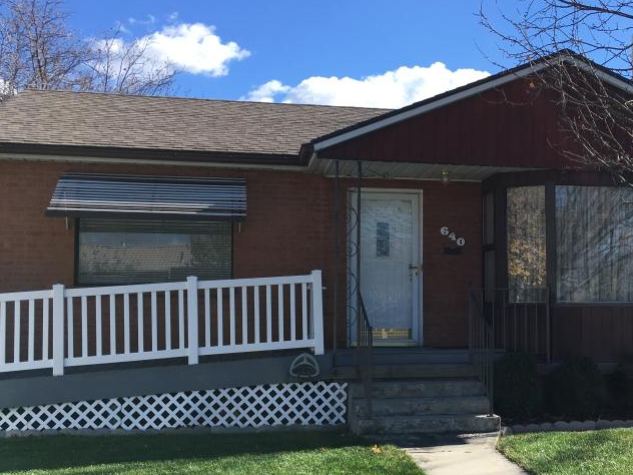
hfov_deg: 39.8
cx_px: 441
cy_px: 261
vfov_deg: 30.9
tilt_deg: +3.3
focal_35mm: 47
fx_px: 859
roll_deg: -0.9
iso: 25
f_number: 2.2
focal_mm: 4.15
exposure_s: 1/793
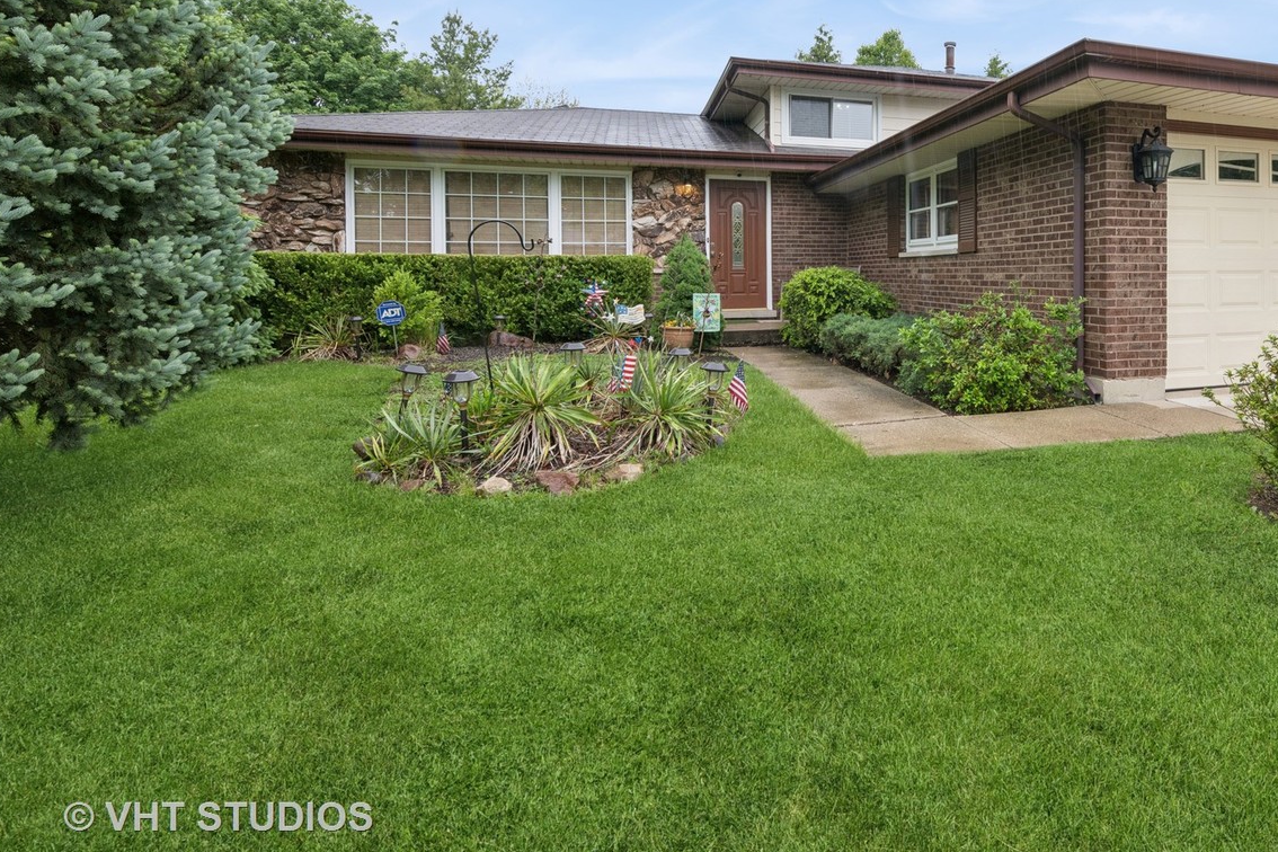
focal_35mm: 20
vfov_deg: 60.2
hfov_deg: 80.4
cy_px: 270
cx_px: 879
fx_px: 710
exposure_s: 1/60
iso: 200
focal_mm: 14
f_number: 9.5
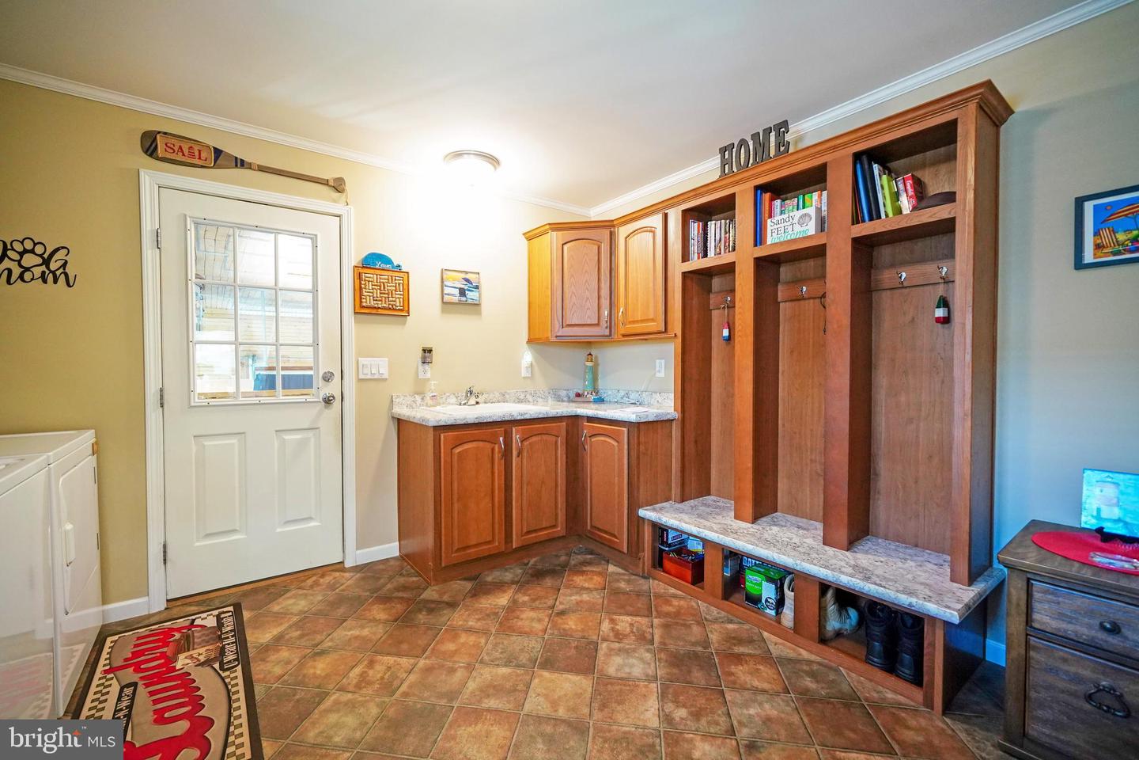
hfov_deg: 100.4
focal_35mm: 15
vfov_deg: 77.3
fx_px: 475
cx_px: 570
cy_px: 380
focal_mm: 10
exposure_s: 1/30
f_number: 2.8
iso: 1250
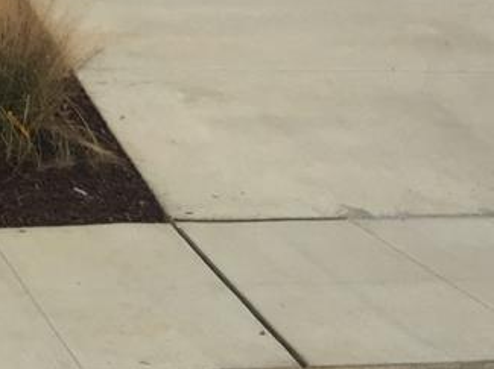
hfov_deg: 13.7
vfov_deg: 10.1
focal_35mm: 134
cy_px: -401
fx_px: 1910
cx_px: -275
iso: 32
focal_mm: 4.15
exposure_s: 1/125
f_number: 2.2
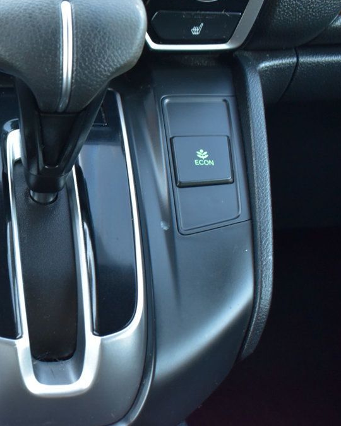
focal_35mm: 47
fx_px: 593
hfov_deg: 30.4
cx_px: 20
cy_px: 211
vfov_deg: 39.5
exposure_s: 1/15
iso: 1400
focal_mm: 22
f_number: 6.3
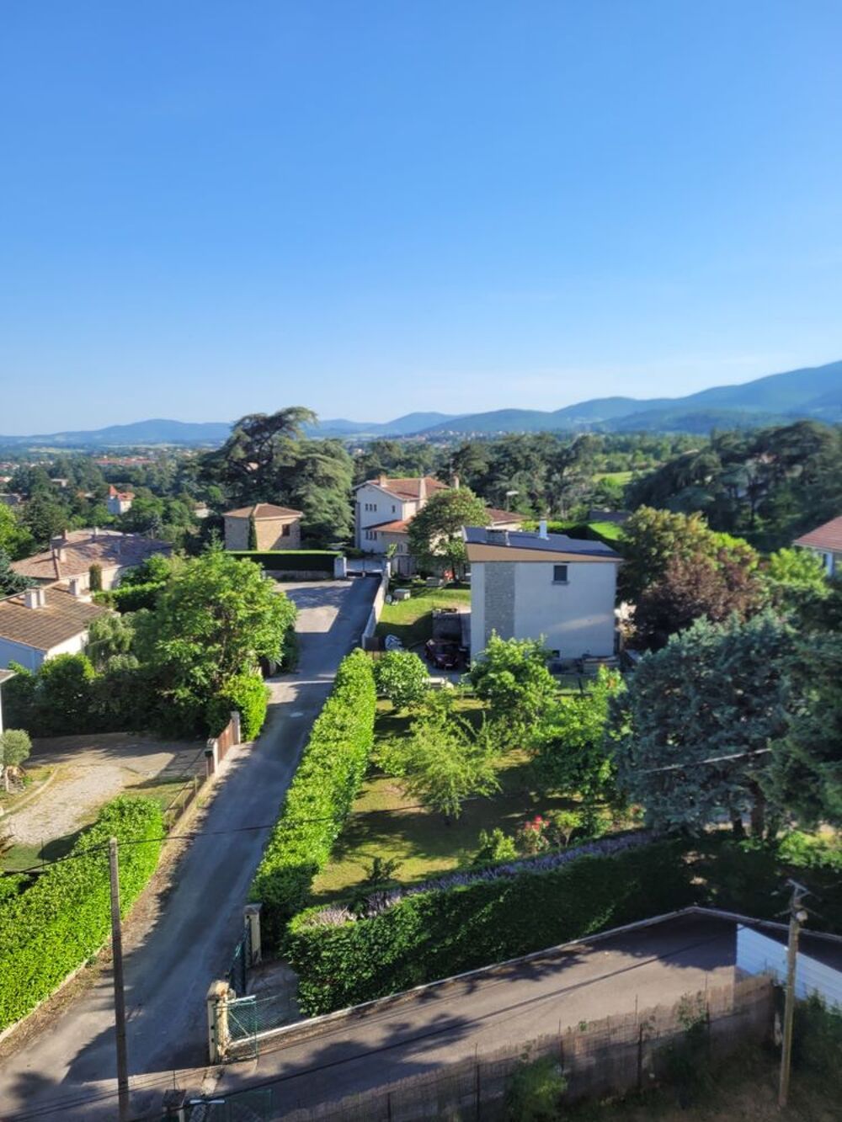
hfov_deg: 53.1
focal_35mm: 26
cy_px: 561
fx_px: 843
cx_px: 421
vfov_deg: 67.3
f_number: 1.8
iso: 40
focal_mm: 5.4
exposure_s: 1/1422
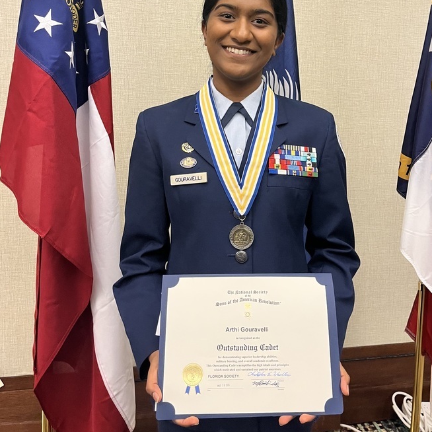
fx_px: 508
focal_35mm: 36
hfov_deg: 45.9
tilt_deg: -5.0
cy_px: 142
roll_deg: -1.0
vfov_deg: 45.3
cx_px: 249
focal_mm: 5.1
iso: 200
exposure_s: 1/60
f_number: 1.6
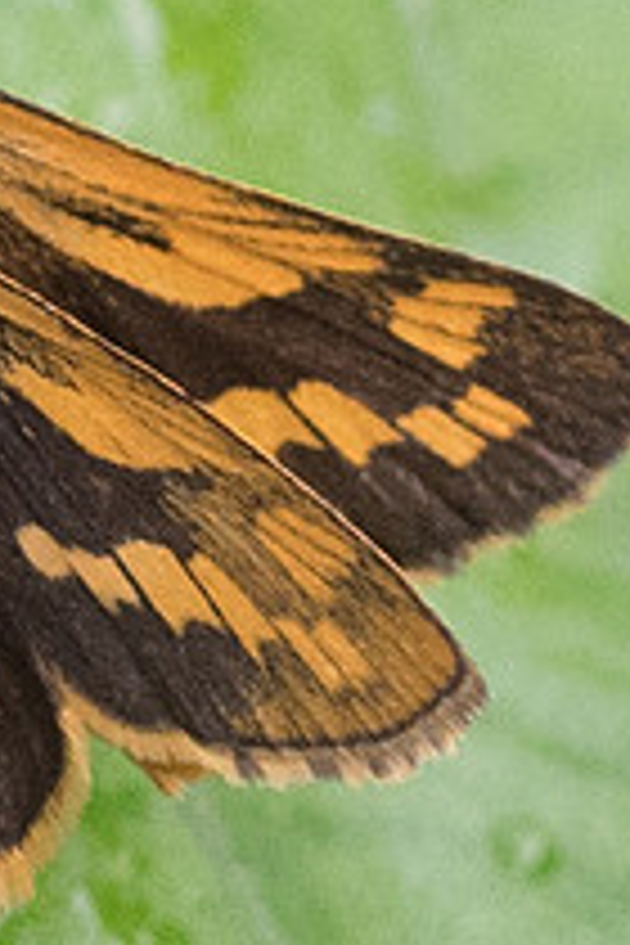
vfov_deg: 0.8
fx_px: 71919
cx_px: -353
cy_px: -279
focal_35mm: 2740
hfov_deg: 0.5
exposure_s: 1/500
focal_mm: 150
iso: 800
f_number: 6.3
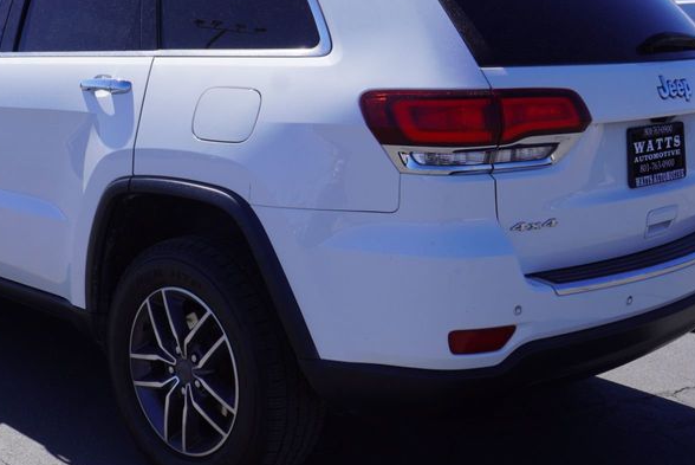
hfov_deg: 35.9
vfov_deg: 24.7
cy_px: 196
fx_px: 1060
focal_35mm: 55
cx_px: 229
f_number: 10
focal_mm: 21
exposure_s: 1/160
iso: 100
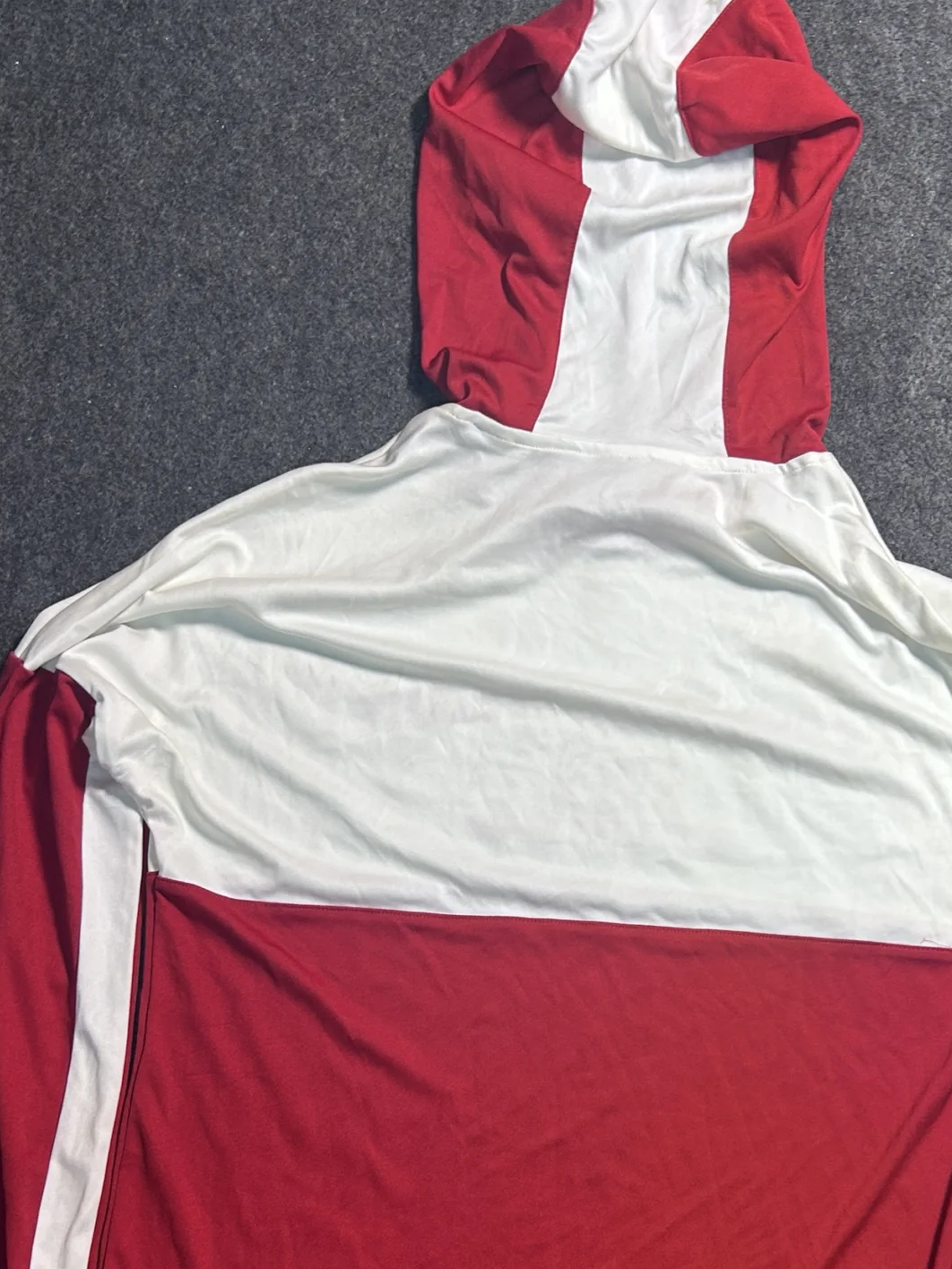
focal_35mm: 47
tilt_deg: -55.5
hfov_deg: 30.7
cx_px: 607
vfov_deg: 39.6
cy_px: 904
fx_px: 1723
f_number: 1.5
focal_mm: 5.7
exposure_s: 1/50
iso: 80
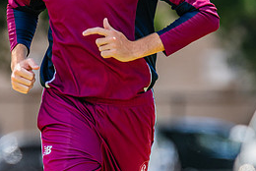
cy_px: 36
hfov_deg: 1.5
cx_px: 75
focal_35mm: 1338
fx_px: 9525
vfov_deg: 1.0
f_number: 8
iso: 800
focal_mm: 600
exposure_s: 1/1000
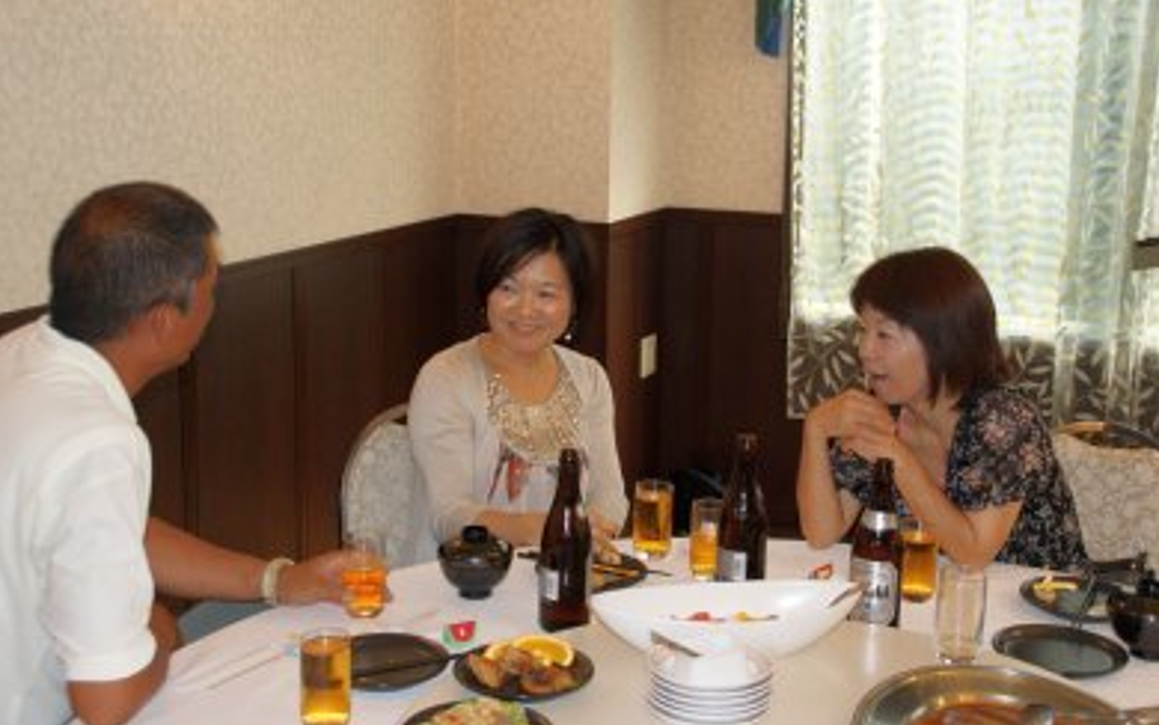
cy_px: 342
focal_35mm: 47
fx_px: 1485
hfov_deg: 42.6
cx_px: 580
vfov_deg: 27.4
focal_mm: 30
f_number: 5.6
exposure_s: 1/60
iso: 400
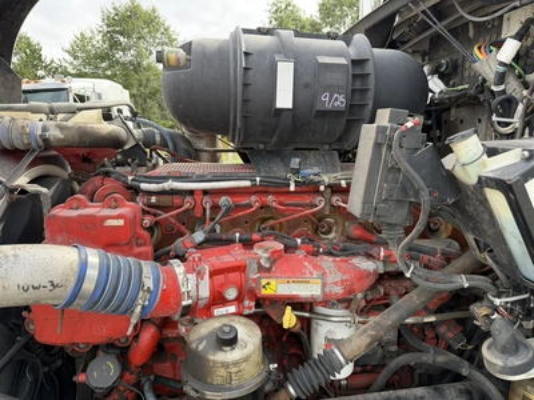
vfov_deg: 56.8
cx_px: 267
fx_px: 370
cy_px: 200
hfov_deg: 71.6
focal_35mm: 24
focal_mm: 6.76
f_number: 1.78
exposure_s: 1/796
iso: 100
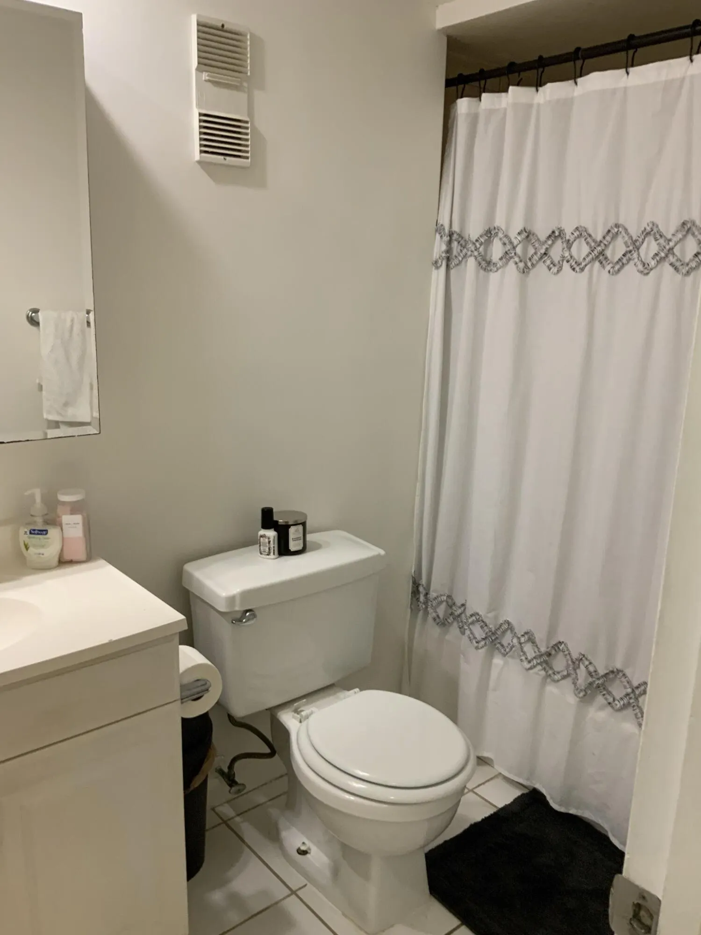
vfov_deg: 61.7
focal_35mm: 29
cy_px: 468
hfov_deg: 48.2
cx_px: 350
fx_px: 783
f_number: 1.8
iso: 160
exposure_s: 1/60
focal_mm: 3
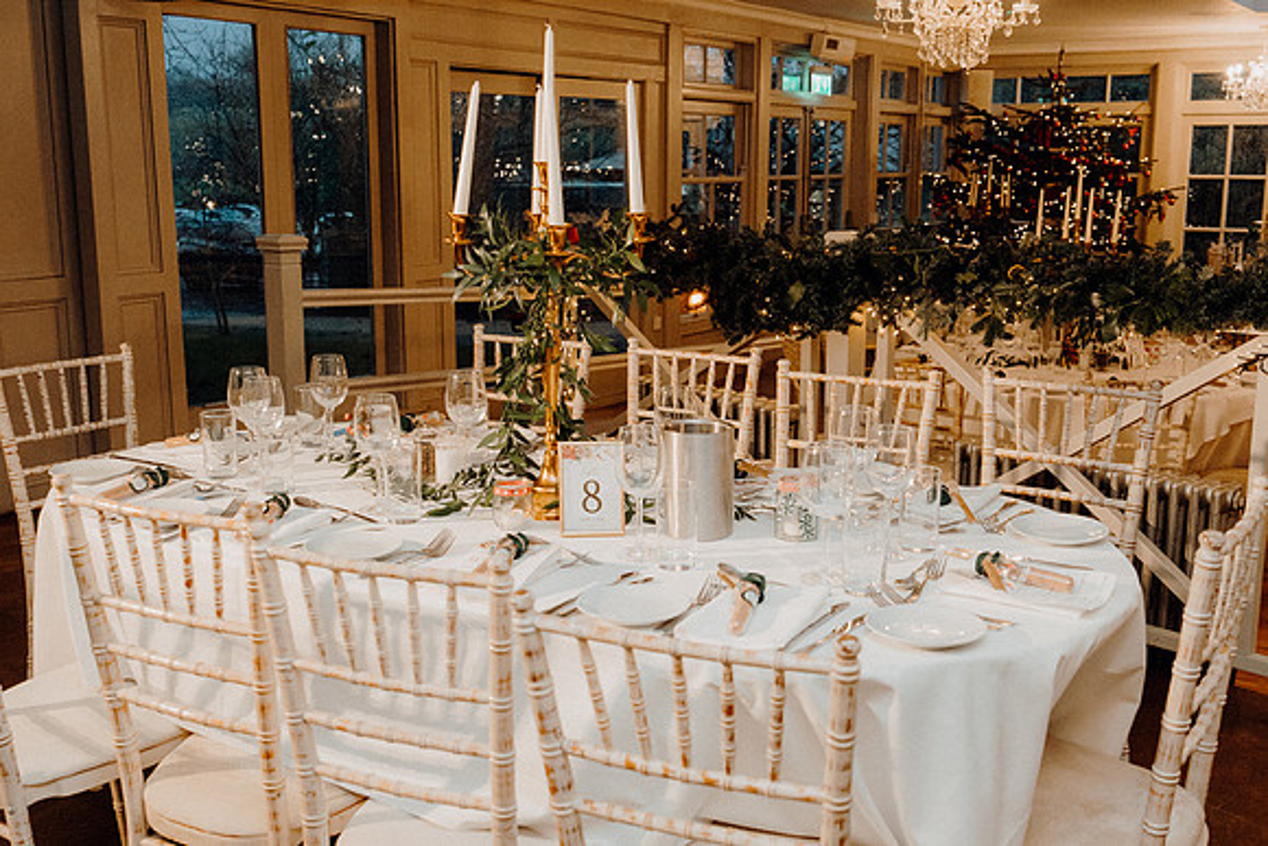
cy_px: 423
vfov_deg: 36.9
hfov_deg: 53.1
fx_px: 1268
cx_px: 634
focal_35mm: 36
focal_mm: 24
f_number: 3.5
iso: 2500
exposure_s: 1/160
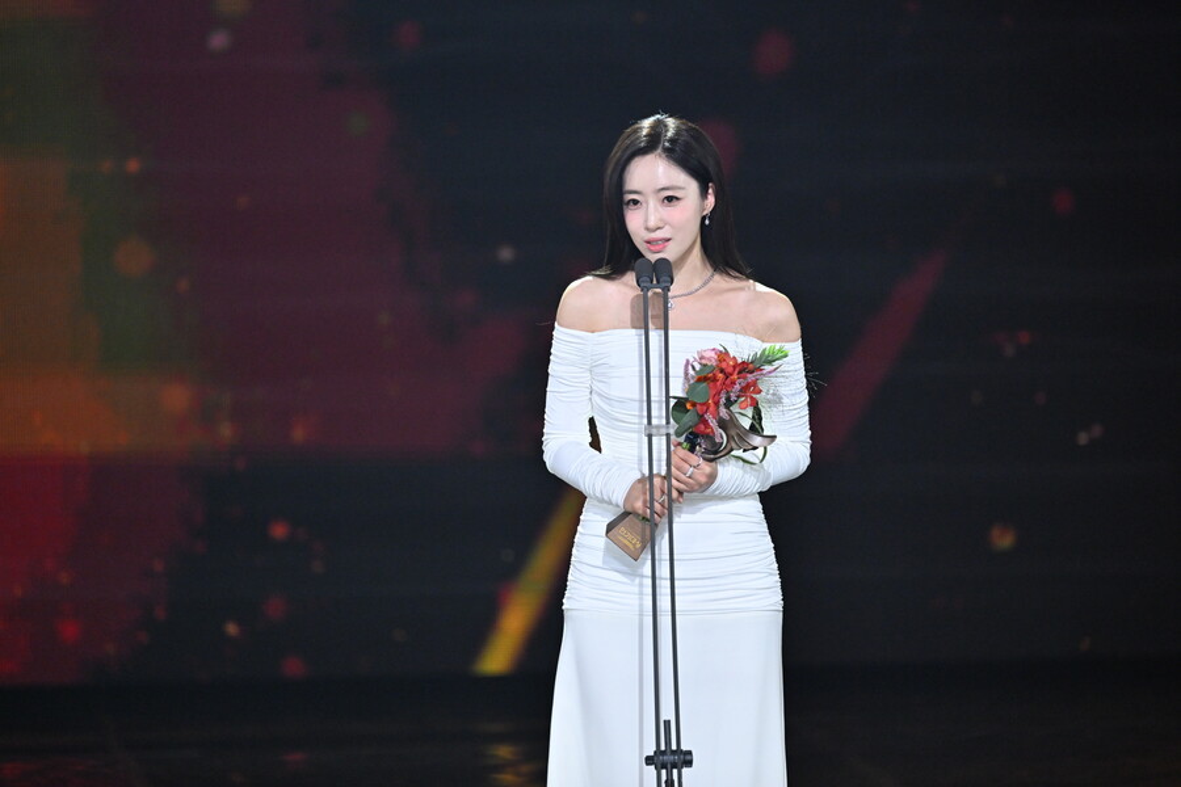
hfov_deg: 5.2
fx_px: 13121
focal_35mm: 400
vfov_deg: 3.4
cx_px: 590
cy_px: 394
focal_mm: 400
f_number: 5.6
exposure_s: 1/400
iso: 3200
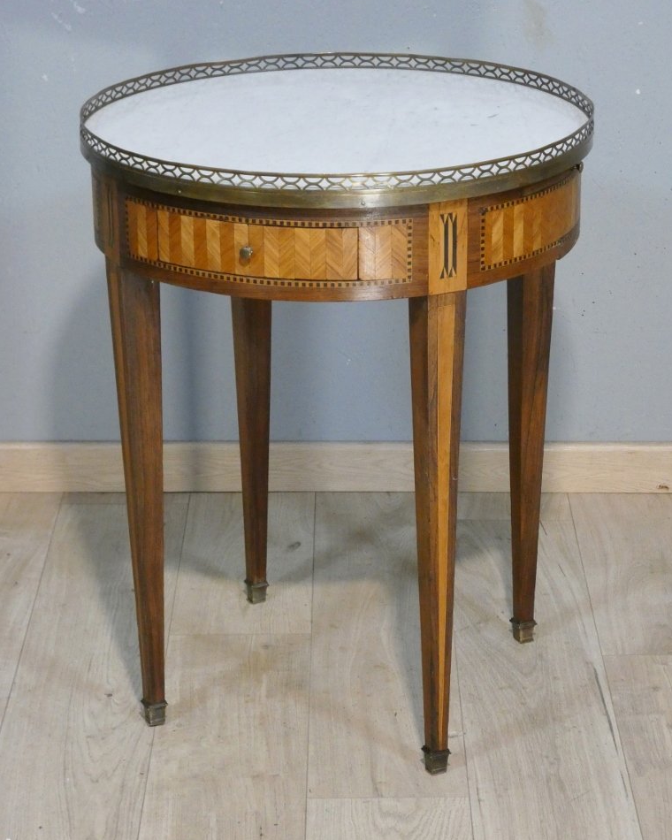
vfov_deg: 19.2
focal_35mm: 100
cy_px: 424
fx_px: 2486
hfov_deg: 15.4
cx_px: 338
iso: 800
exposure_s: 1/80
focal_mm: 17.1
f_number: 4.8
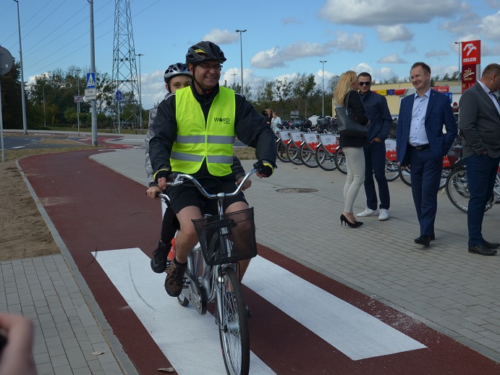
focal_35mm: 50
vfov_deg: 29.1
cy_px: 186
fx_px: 722
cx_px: 247
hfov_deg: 38.2
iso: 200
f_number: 4.2
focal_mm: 30
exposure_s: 1/2000
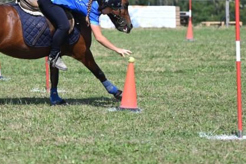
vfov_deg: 5.0
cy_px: 15
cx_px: 30
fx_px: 1865
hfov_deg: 7.5
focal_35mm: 273
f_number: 5.6
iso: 250
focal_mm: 145
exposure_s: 1/1250
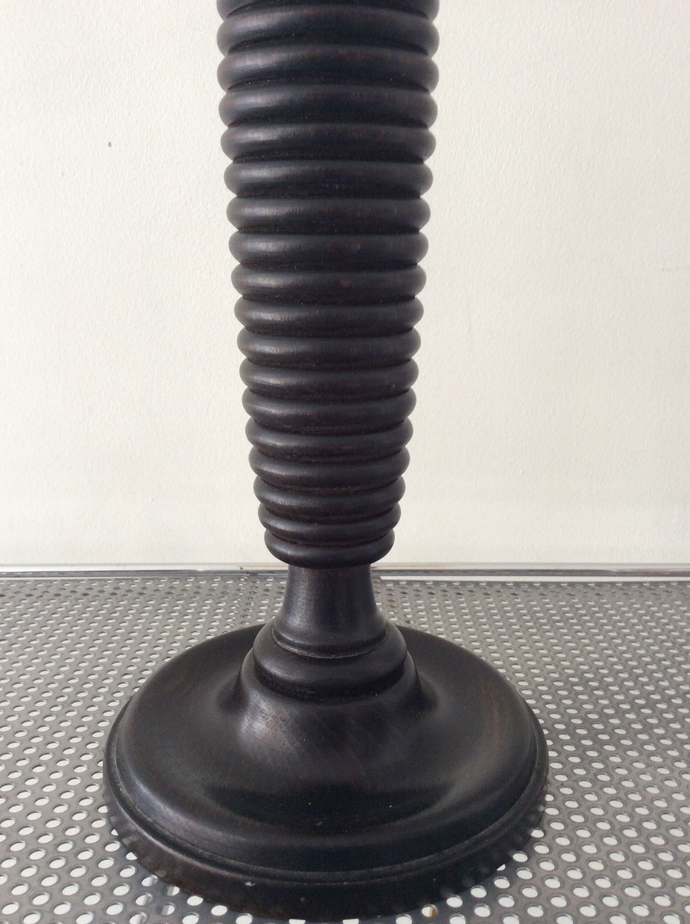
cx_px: 345
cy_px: 462
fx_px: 853
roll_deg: +1.3
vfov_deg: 56.9
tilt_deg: -15.1
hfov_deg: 44.1
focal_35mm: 32
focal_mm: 3.3
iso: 64
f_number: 2.4
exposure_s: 1/25
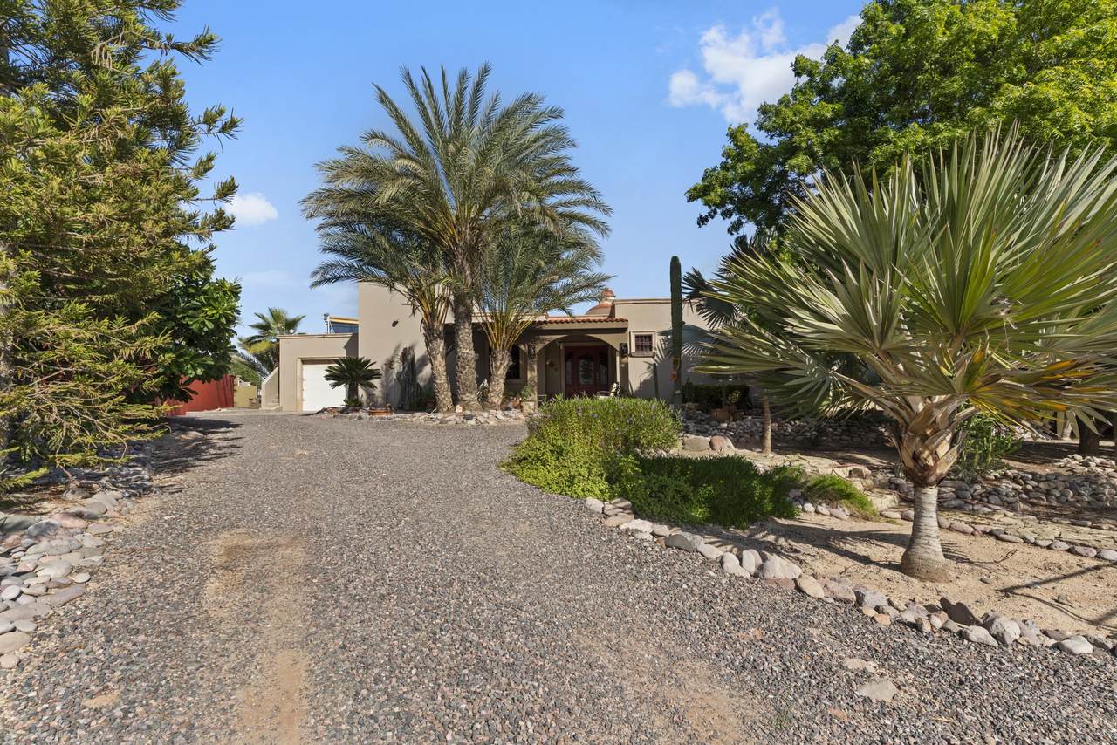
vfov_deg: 70.5
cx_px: 558
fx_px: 528
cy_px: 372
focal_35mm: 17
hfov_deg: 93.3
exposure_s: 1/250
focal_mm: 17
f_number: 8
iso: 100
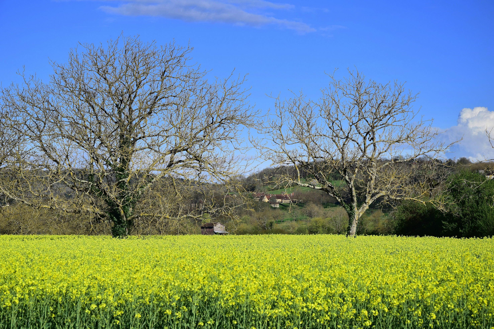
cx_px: 247
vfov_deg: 13.8
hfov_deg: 20.6
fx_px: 1358
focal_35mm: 99
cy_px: 164
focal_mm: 66
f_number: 8
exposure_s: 1/1000
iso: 200
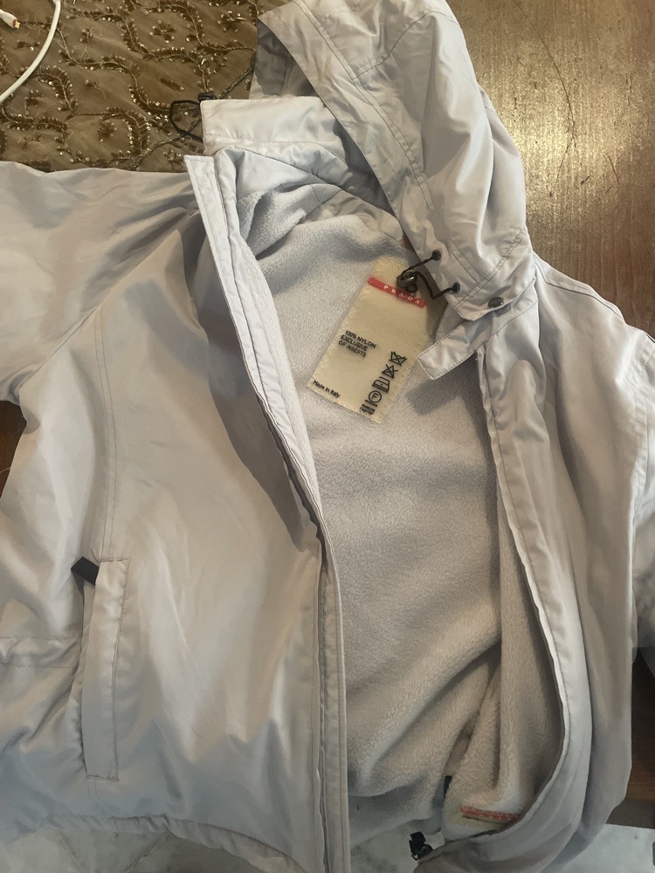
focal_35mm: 26
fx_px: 656
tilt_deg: -74.1
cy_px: 436
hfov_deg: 53.1
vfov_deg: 67.3
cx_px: 328
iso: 500
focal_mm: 4.2
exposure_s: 1/33
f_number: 1.6
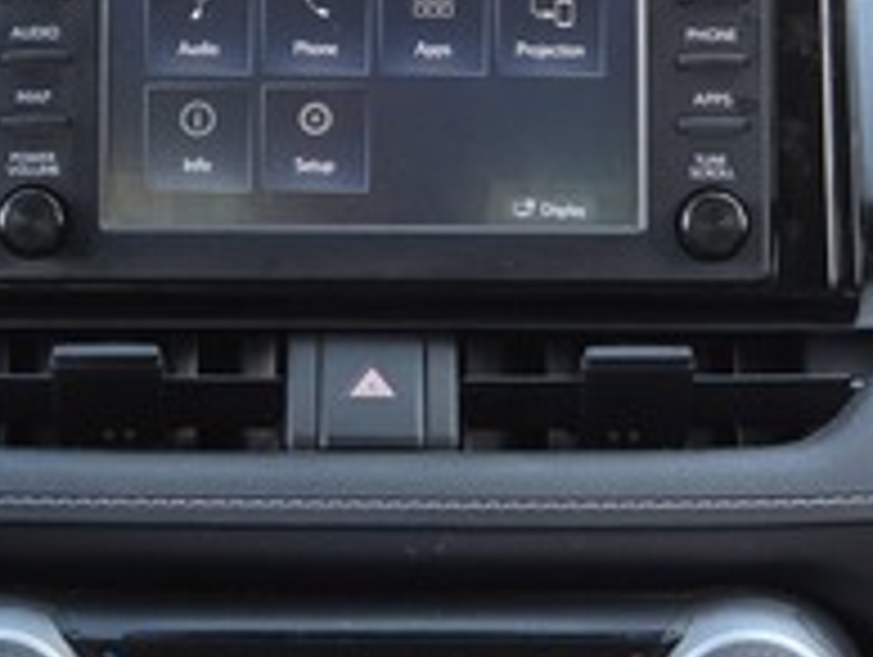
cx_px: 378
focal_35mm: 149
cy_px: 322
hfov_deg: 13.2
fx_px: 3762
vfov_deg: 10.0
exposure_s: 1/120
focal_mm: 7
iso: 80
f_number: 2.4
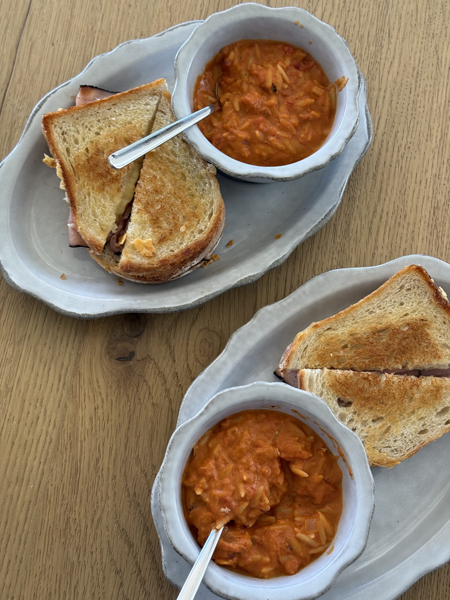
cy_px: 300
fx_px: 832
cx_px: 225
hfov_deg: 30.3
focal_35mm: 48
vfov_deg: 39.7
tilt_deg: -74.6
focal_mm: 6.76
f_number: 1.78
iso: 50
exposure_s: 1/120
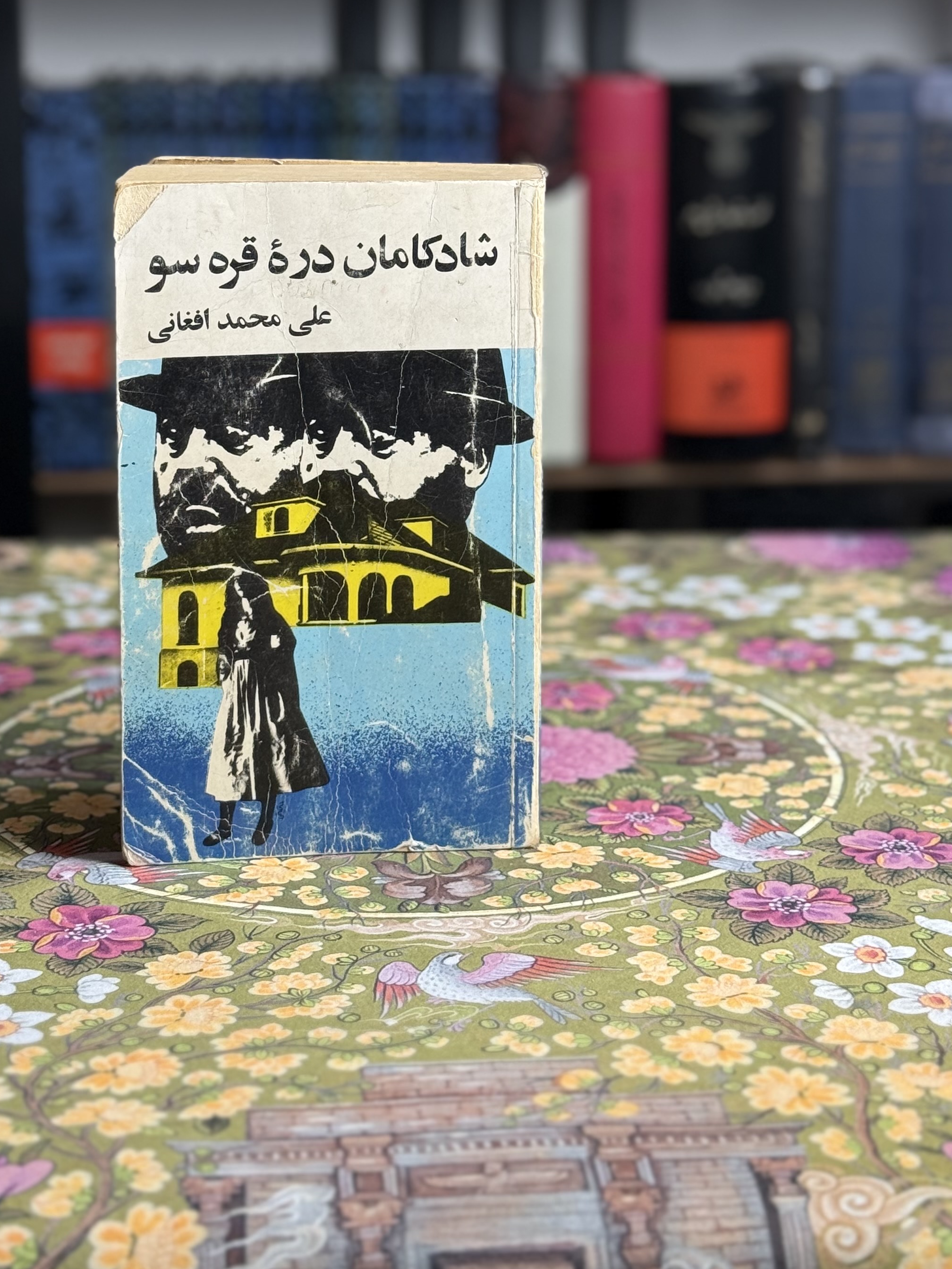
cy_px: 369
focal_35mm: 72
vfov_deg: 26.8
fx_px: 2640
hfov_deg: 20.4
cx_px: 408
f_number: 1.78
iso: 100
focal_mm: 6.76
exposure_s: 1/100
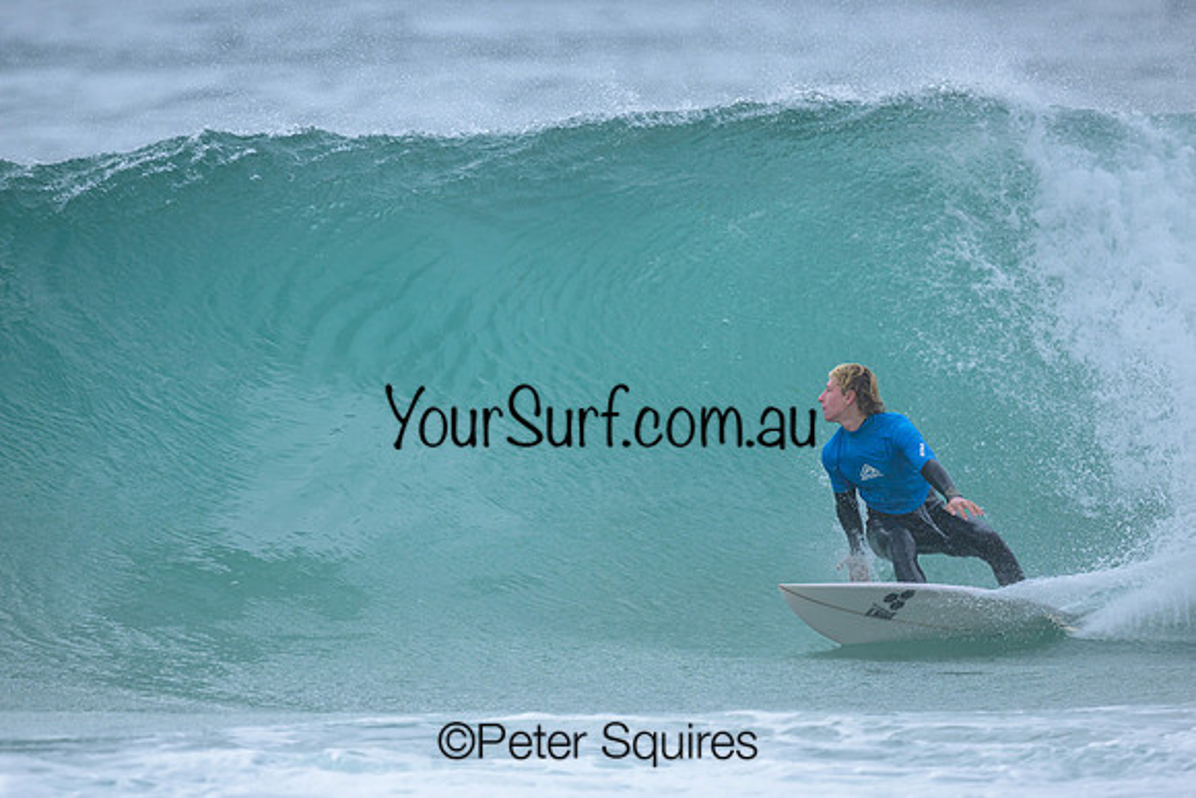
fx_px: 26583
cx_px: 598
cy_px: 399
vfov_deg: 1.7
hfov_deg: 2.6
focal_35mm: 800
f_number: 6.3
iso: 450
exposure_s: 1/1600
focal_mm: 800
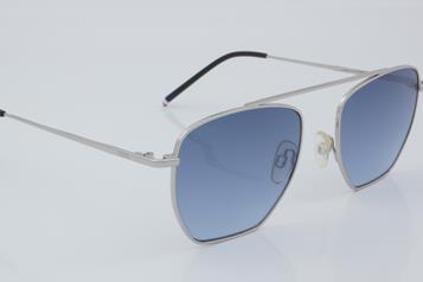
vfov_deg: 16.3
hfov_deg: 24.2
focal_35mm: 84
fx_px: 987
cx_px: 199
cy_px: 147
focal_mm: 50
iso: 100
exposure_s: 1/4
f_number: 32
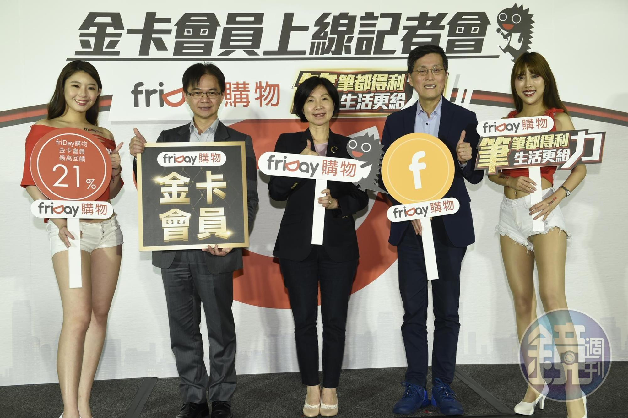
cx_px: 314
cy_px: 209
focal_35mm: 48
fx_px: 837
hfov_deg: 41.1
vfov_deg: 28.0
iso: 800
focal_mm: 48
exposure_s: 1/125
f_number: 4.5
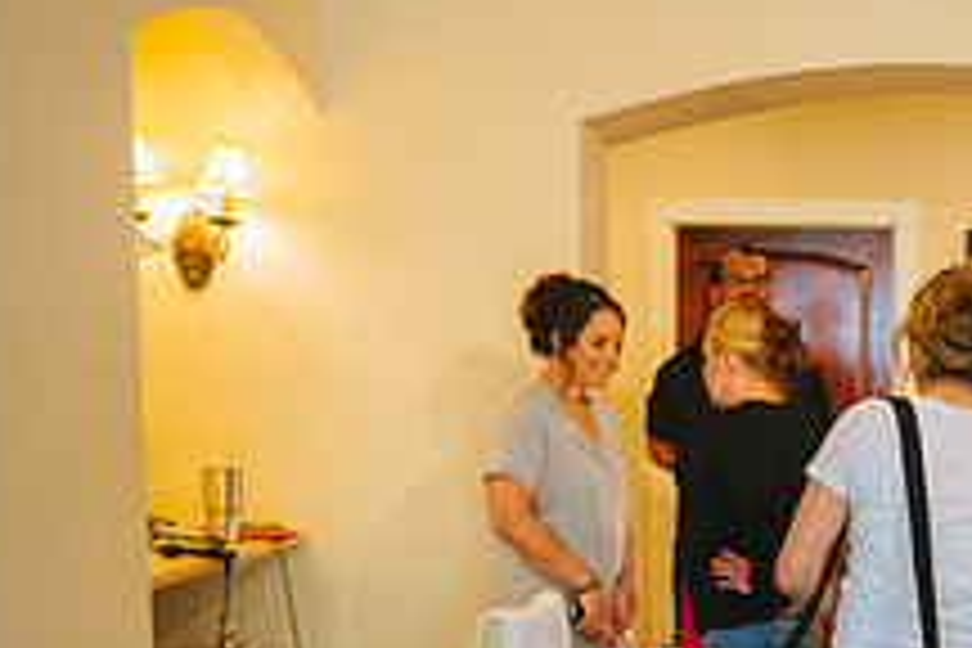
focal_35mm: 78
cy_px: 634
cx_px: 954
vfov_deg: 17.1
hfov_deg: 24.9
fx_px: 2106
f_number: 2.8
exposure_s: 1/125
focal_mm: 29
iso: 1600
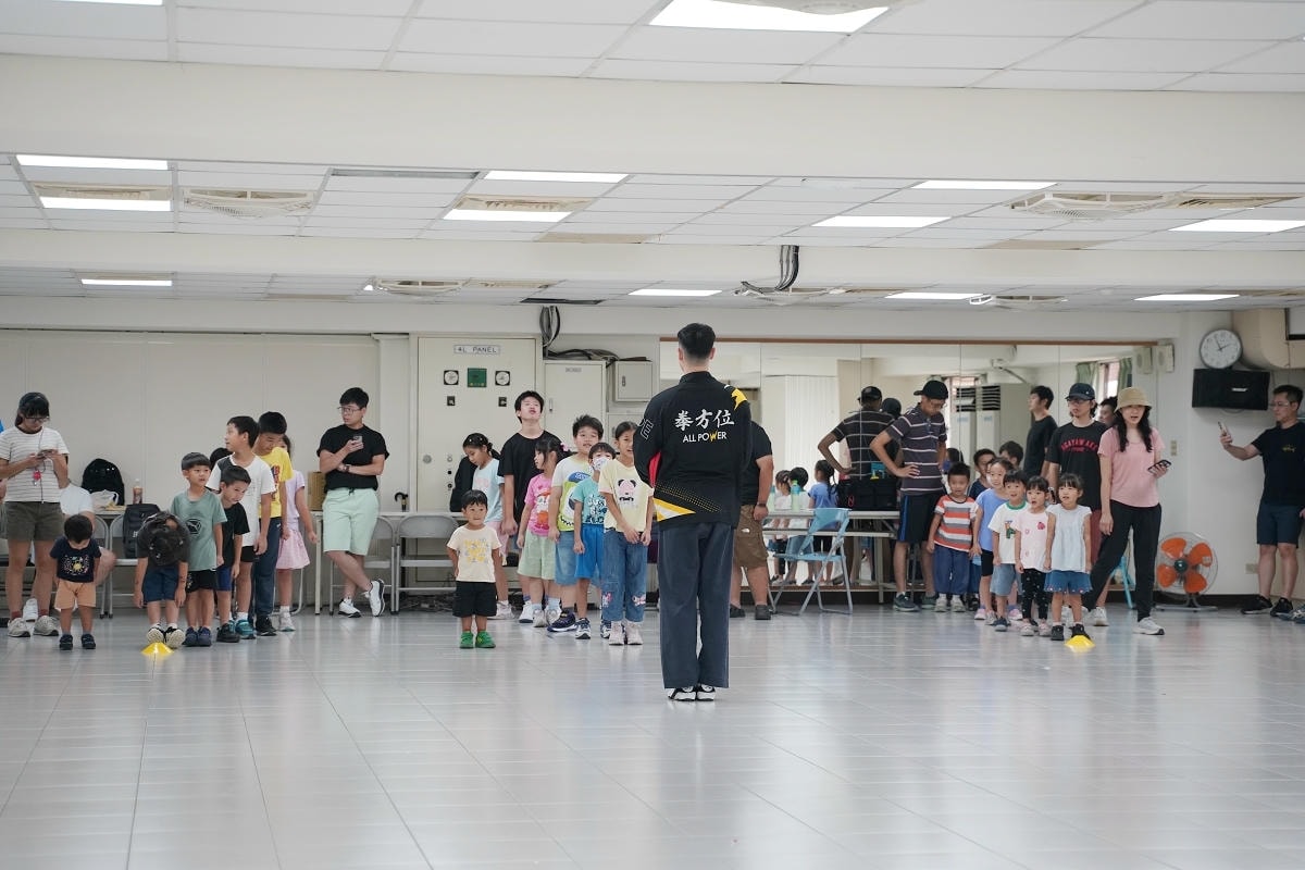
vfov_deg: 18.2
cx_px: 652
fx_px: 2719
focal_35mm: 75
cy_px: 435
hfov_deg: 27.0
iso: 1600
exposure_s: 1/160
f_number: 4
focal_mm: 75
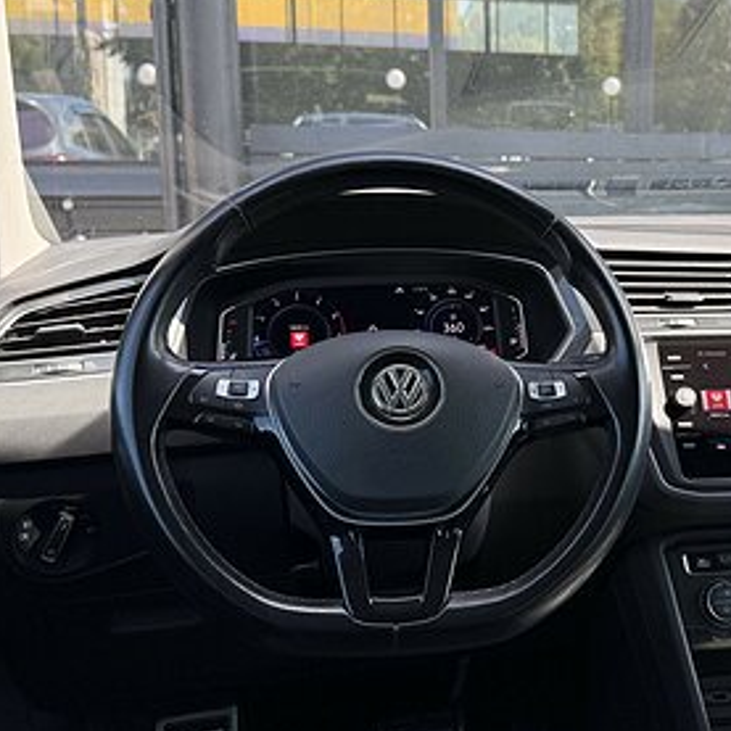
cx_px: 581
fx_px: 1003
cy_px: 315
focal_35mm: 42
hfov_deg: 38.6
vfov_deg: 39.9
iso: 100
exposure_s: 1/476
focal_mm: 6.76
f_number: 1.78
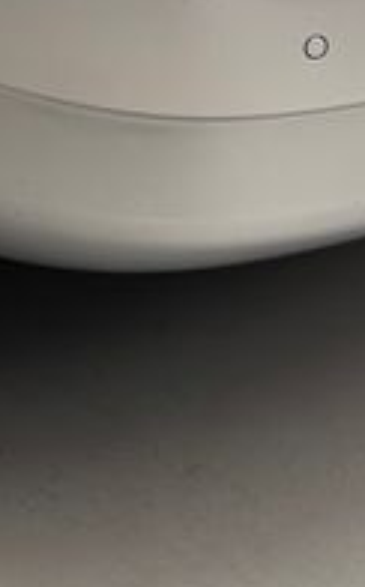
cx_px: -57
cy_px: -494
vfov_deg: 13.9
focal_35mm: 133
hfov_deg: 9.7
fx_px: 2123
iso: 64
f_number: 1.78
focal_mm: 6.76
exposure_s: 1/121
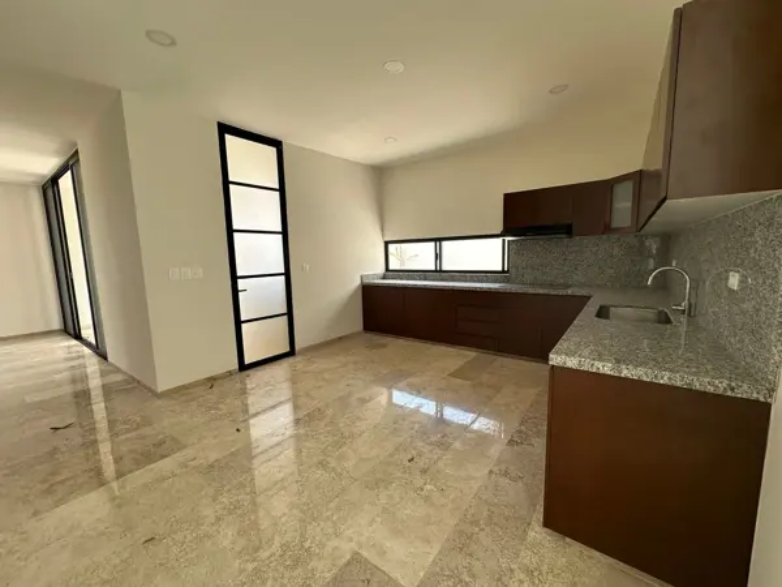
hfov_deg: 102.1
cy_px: 294
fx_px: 316
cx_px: 391
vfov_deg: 85.7
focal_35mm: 14
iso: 40
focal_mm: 2.22
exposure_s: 1/163
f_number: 2.2
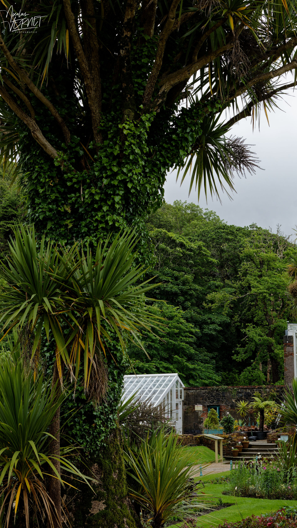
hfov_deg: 21.6
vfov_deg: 37.5
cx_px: 167
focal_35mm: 56
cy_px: 264
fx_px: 777
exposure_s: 1/400
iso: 800
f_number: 8
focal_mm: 35
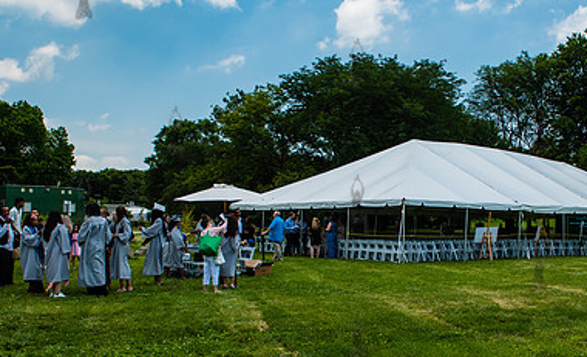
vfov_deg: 32.0
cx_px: 355
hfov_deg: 50.4
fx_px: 619
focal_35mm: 39
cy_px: 224
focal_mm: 24
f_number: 5.6
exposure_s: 1/1000
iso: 200
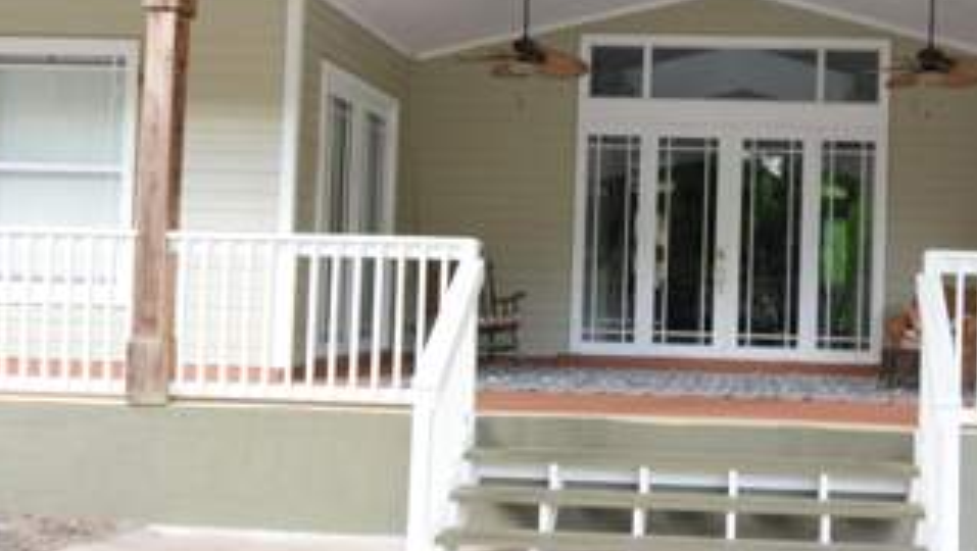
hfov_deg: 45.7
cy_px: 253
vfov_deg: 27.6
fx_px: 1123
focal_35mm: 43
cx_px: 704
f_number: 5
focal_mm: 11
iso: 400
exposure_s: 1/100
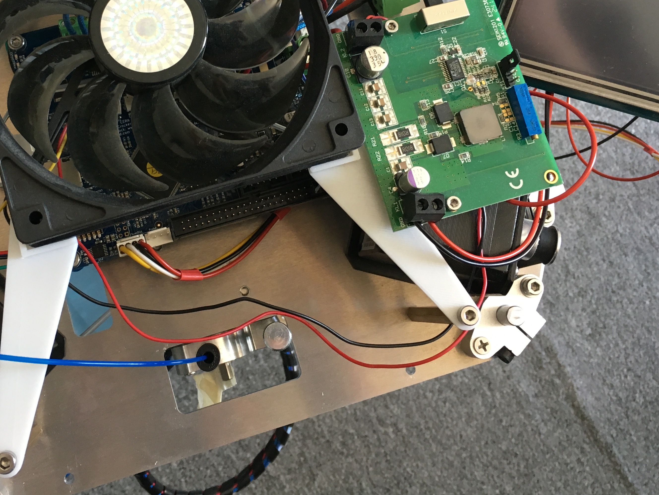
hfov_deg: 42.4
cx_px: 222
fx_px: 838
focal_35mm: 44
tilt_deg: -77.7
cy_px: 123
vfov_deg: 32.3
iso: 100
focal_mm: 4.15
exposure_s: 1/33
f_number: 2.2
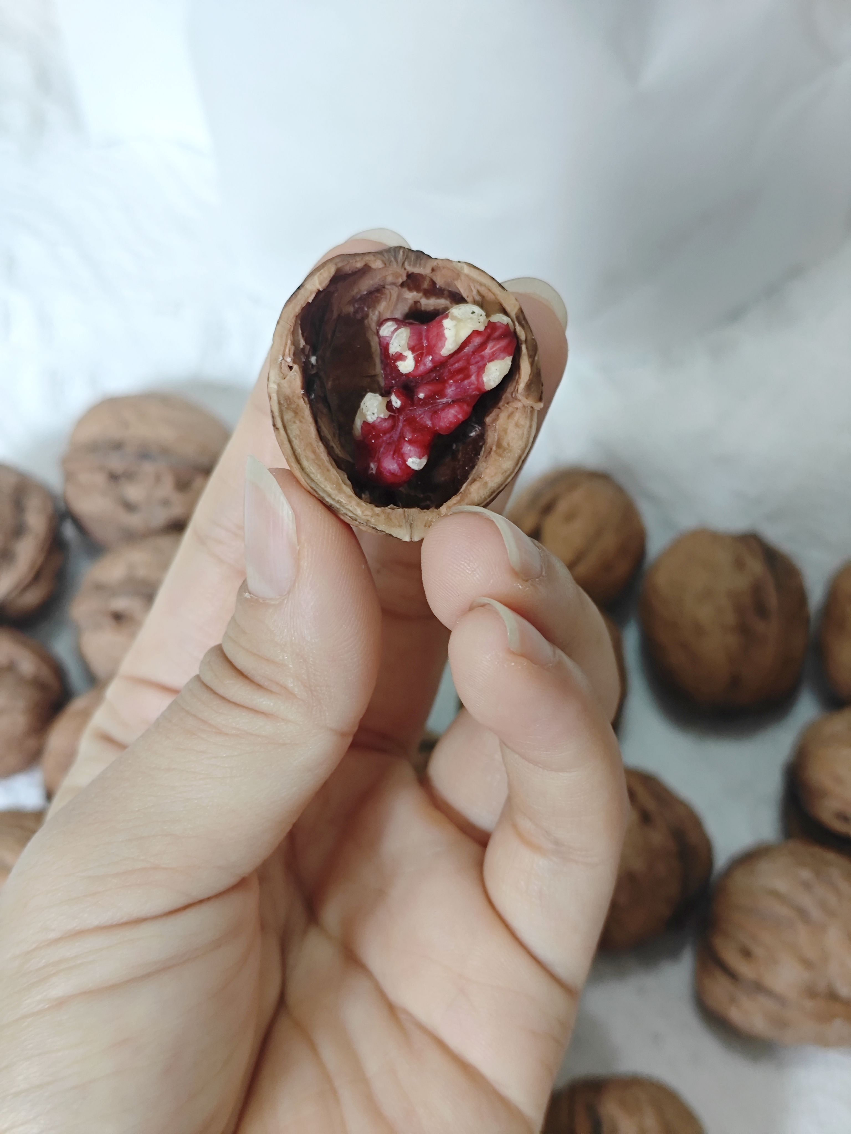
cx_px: 426
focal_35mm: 48
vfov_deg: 39.7
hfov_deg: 30.3
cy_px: 567
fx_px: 1573
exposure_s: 1/76.5
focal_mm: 5.84
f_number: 1.6
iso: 400
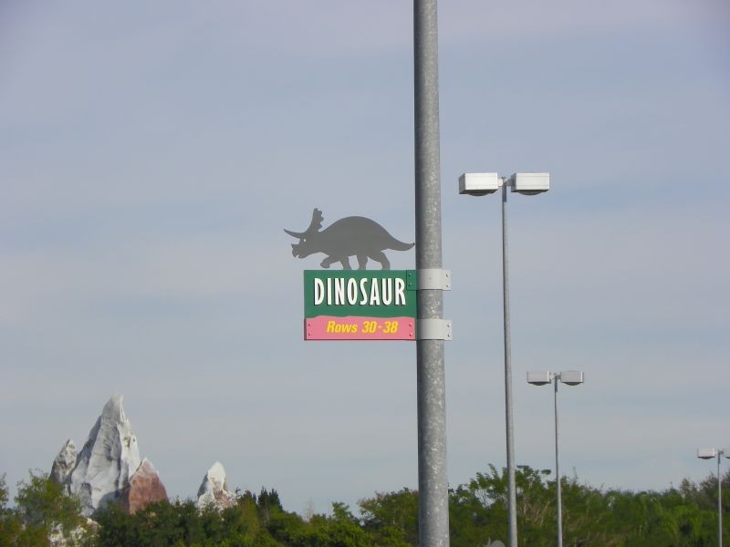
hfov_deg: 8.0
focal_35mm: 247
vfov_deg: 6.0
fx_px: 5209
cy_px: 274
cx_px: 365
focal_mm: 44
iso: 64
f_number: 6.3
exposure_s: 1/400
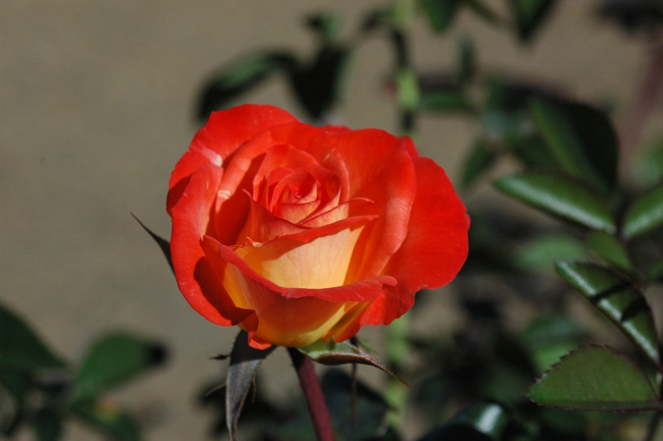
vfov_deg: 9.1
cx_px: 332
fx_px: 2760
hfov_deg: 13.7
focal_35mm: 150
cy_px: 220
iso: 800
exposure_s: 1/1000
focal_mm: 100
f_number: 10
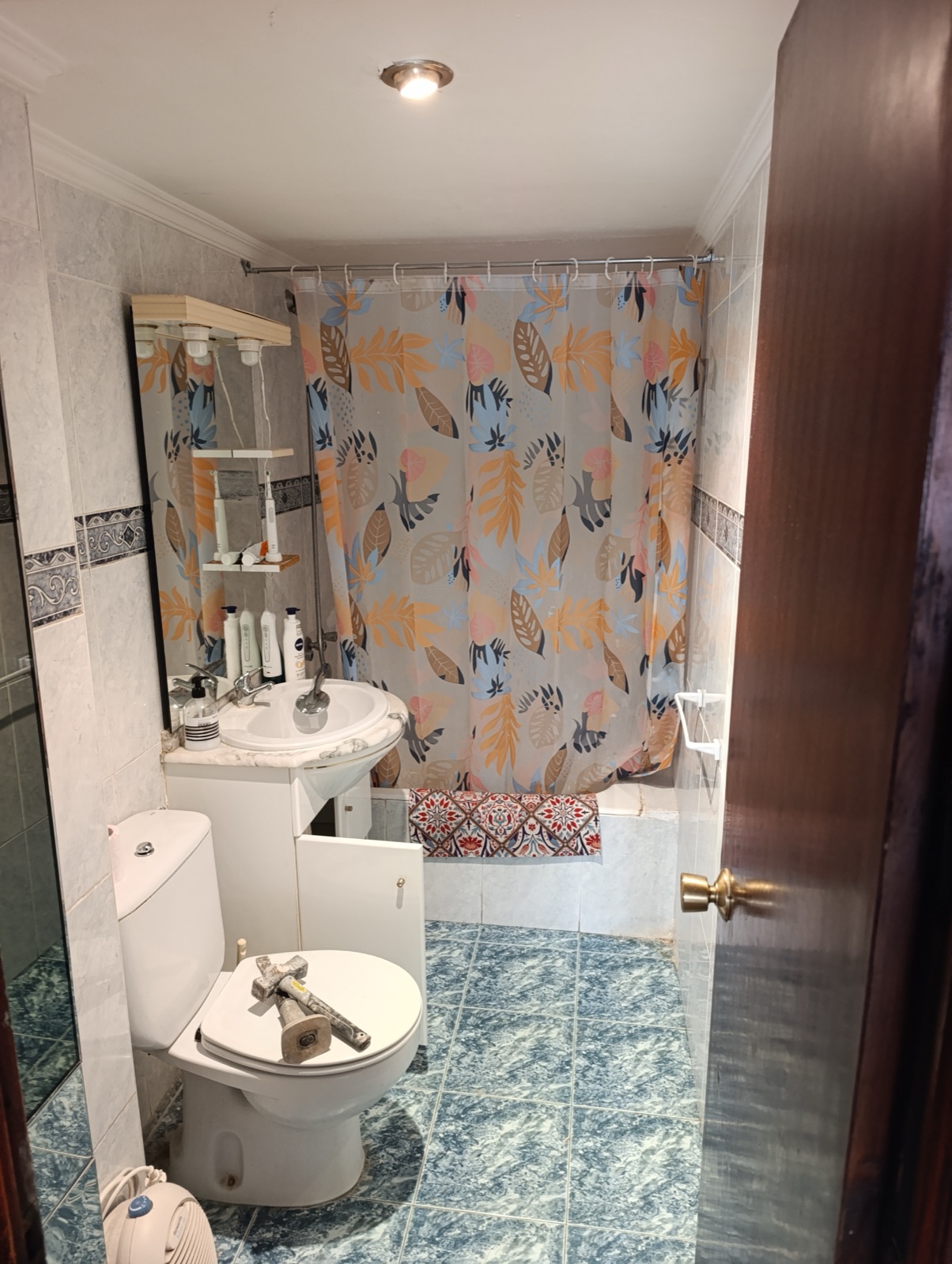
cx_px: 476
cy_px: 632
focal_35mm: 23
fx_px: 842
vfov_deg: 73.9
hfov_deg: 59.0
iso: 1000
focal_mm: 6.14
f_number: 1.6
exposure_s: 1/25
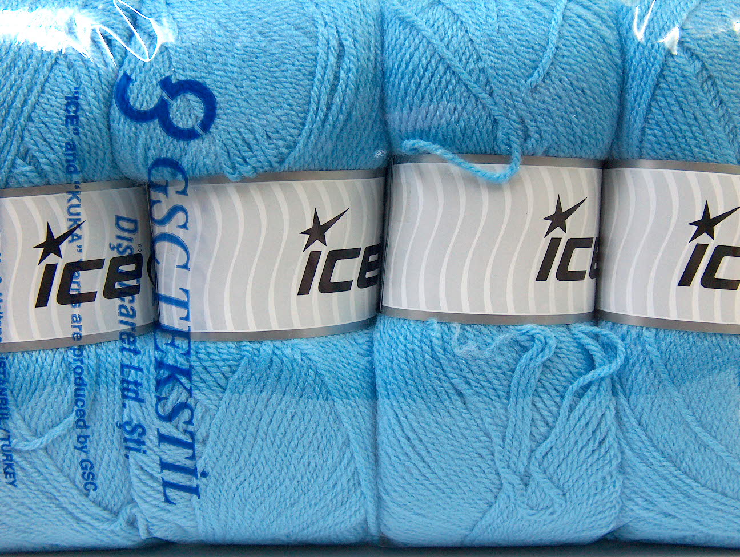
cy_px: 278
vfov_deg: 33.0
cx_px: 370
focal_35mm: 44
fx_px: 942
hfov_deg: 42.9
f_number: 2.8
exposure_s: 1/23.8
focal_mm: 8.96
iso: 200
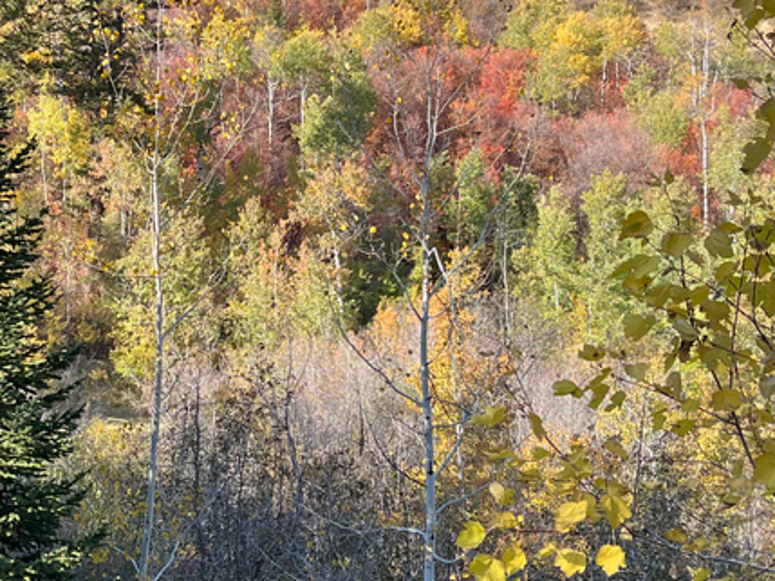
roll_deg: +1.6
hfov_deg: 30.7
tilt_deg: +0.2
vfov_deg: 23.7
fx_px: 1388
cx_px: 211
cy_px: 296
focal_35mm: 62
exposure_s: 1/858
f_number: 1.6
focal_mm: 5.1
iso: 50
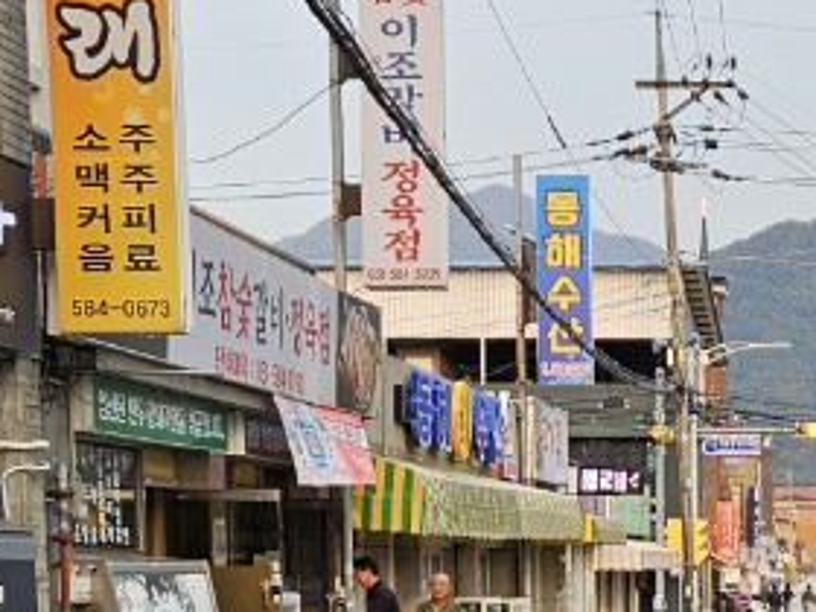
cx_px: 866
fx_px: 2475
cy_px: 781
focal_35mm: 105
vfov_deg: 13.6
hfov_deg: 18.1
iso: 40
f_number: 1.8
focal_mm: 5.4
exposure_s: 1/435
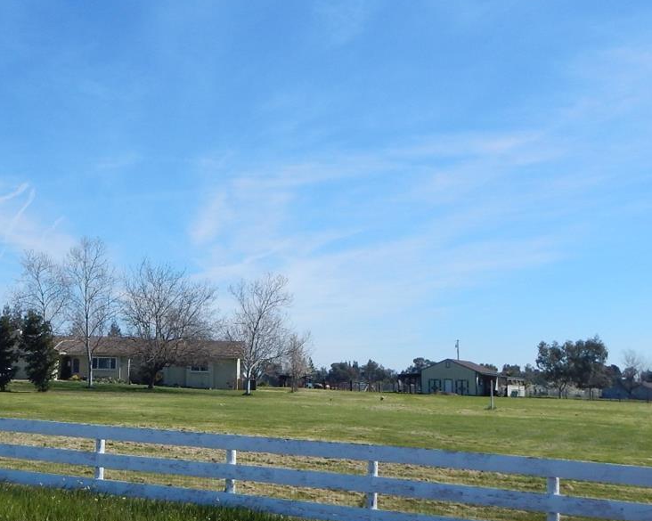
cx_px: 139
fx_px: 849
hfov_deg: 40.5
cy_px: 265
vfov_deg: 34.1
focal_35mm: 44
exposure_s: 1/640
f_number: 6
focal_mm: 4
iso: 125
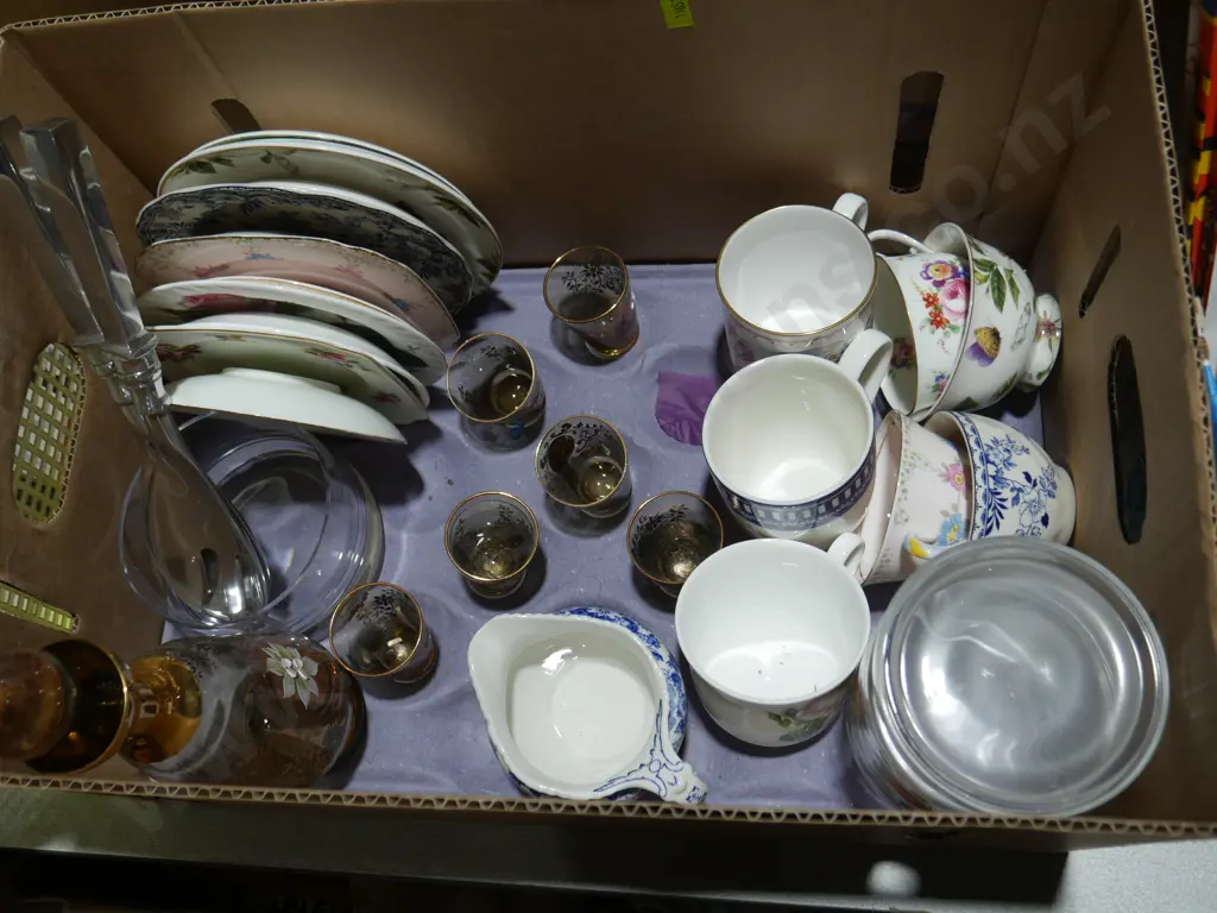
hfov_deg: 54.0
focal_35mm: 34
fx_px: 1195
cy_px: 456
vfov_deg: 41.8
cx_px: 608
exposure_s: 1/125
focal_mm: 17
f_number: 4
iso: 200
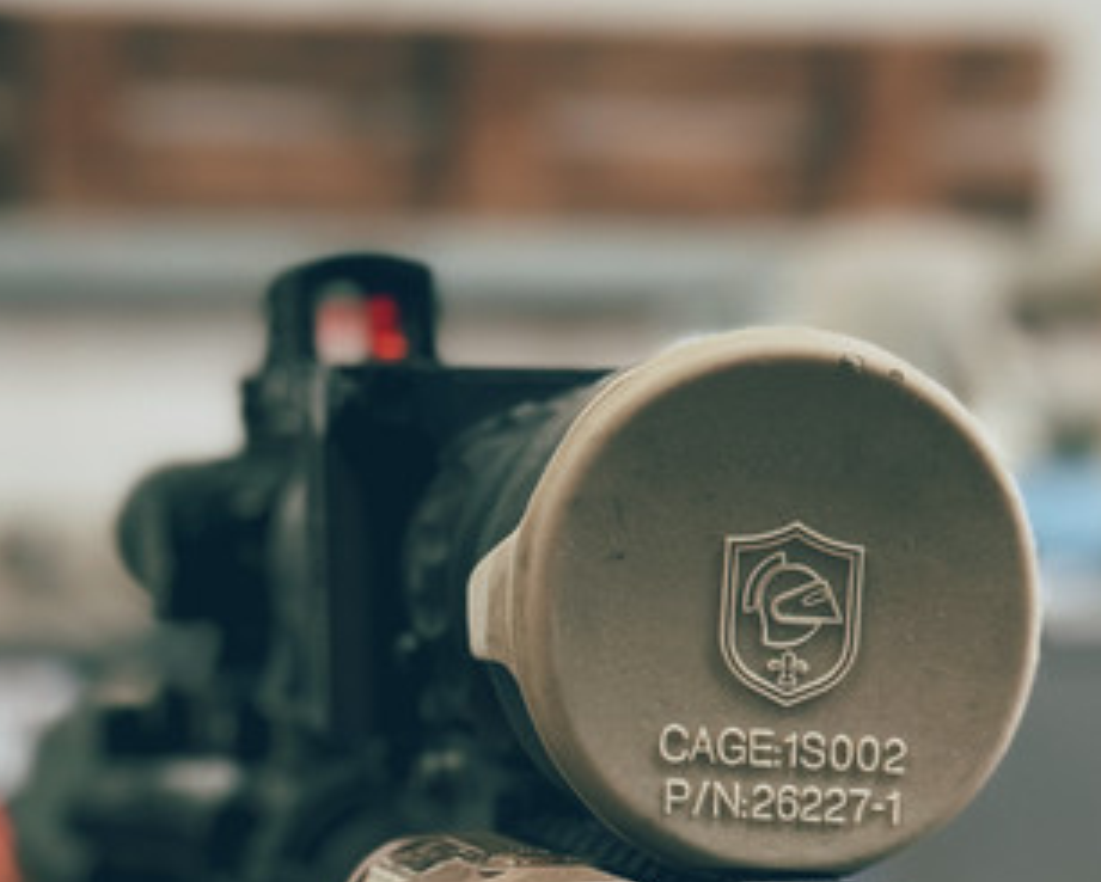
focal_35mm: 122
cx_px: 846
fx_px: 3978
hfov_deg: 15.7
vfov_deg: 12.2
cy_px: 1248
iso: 400
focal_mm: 6.76
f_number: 1.78
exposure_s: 1/40
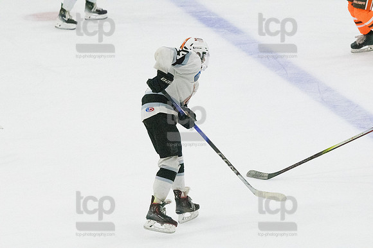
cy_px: 124
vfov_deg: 6.1
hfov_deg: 9.2
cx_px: 186
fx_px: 2330
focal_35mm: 225
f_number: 5
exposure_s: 1/1600
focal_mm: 150
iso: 8000
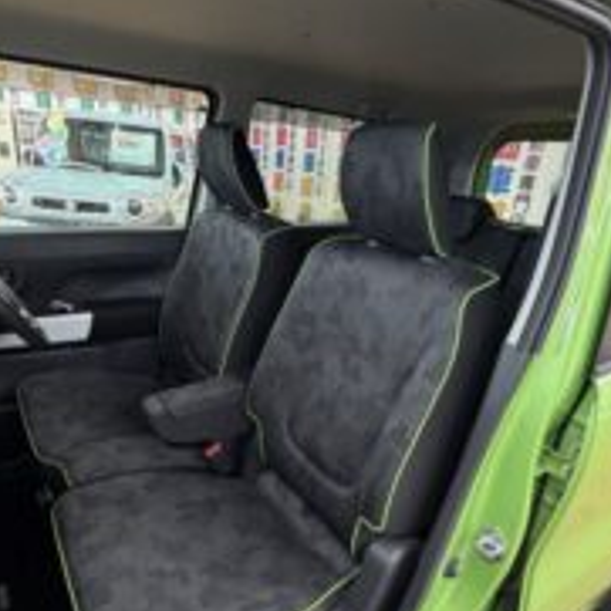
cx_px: 307
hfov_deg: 65.0
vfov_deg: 64.3
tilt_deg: -22.0
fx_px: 479
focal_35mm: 24
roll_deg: -6.0
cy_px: 373
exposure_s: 1/50
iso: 250
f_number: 2.2
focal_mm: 2.22
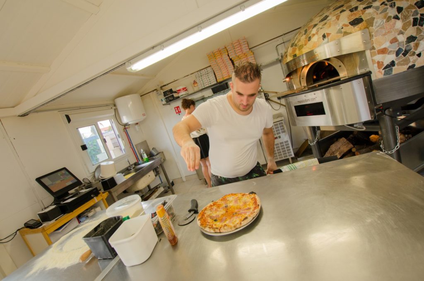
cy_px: 140
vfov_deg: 77.1
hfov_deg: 100.5
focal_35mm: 15
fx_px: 176
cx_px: 212
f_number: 5.6
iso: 320
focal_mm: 10
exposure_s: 1/125
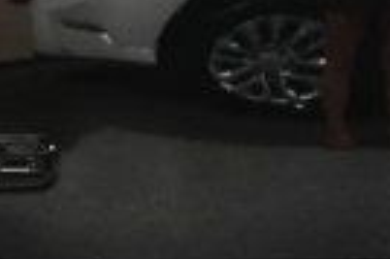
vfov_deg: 6.0
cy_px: 84
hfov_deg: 8.9
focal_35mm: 230
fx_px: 2489
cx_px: 364
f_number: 7.1
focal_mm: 20
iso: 100
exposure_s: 1/160
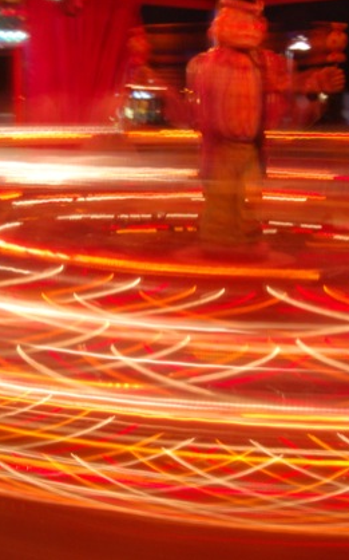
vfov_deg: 37.7
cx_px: 70
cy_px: 282
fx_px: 819
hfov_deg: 23.7
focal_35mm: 54
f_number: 25
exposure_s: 5
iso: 800
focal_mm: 23
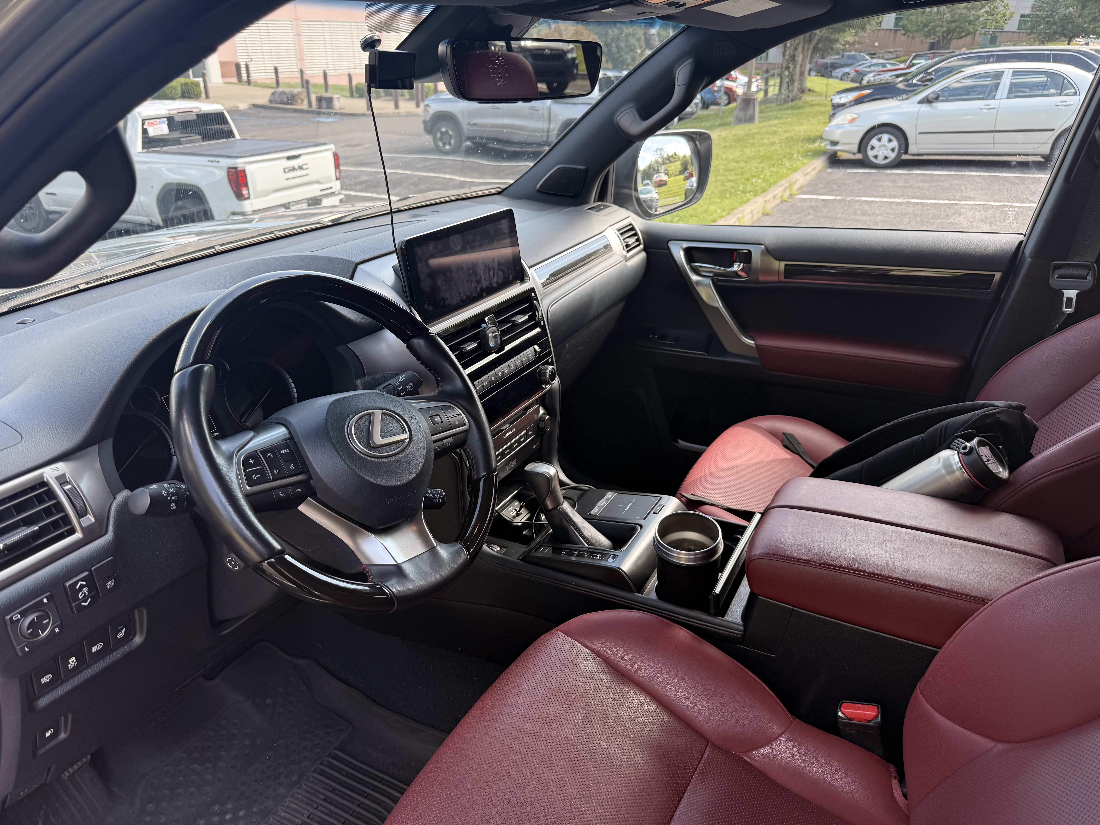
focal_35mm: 24
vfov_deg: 56.8
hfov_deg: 71.6
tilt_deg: -24.9
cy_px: 412
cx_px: 550
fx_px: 763
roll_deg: +0.2
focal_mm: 6.76
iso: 64
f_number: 1.78
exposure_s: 1/175
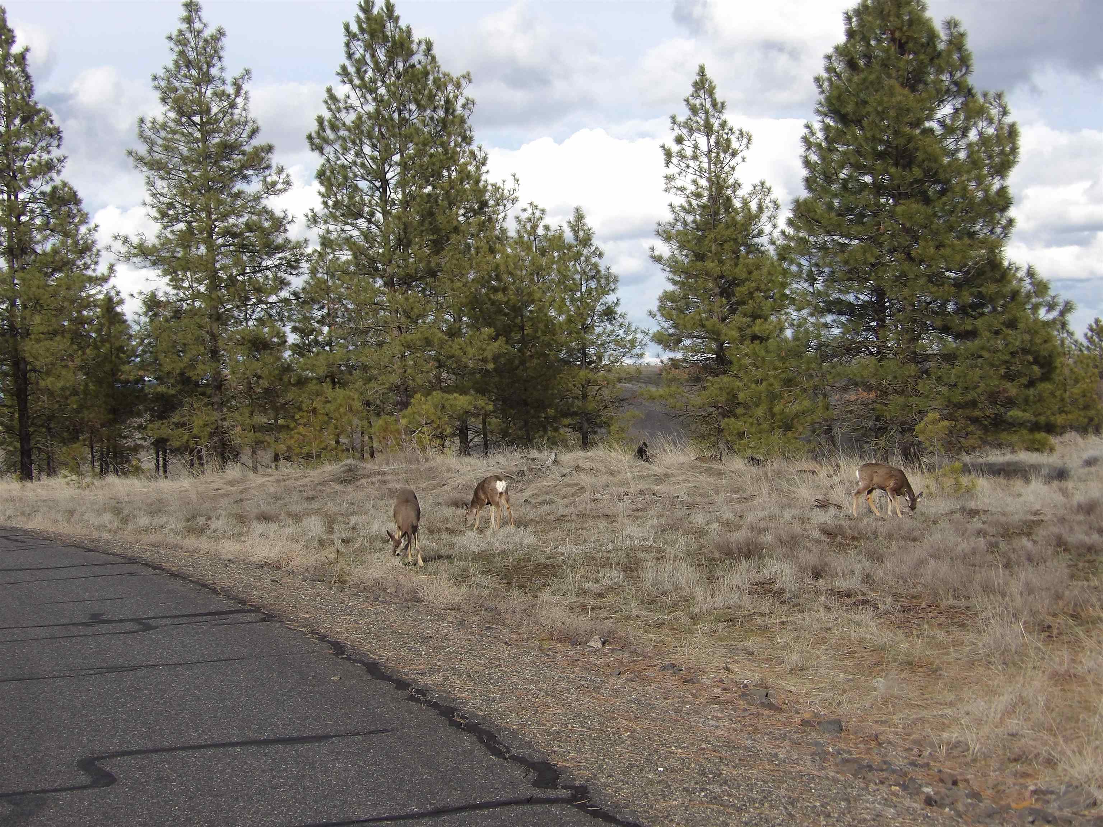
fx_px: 2294
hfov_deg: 27.0
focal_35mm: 72
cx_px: 552
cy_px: 414
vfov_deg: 20.4
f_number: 4.1
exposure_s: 1/553
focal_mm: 13
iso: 100
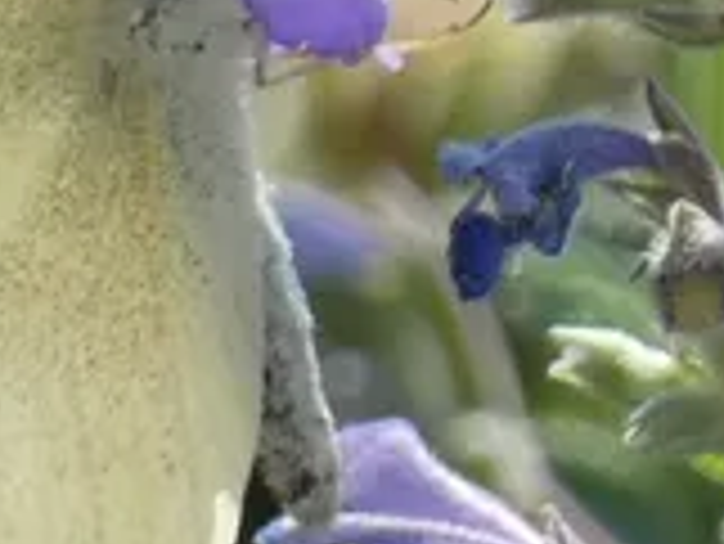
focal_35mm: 936
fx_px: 19591
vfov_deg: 1.6
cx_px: 288
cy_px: 202
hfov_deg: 2.1
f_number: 5.5
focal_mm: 42.3
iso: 80
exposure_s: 1/250
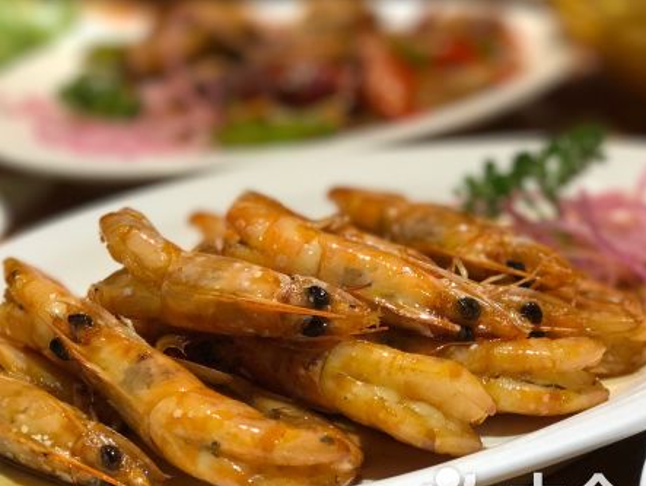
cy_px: 195
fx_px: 1681
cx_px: 277
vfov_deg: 16.4
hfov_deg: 21.7
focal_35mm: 90
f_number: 2.8
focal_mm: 6.6
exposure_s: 1/50
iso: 100
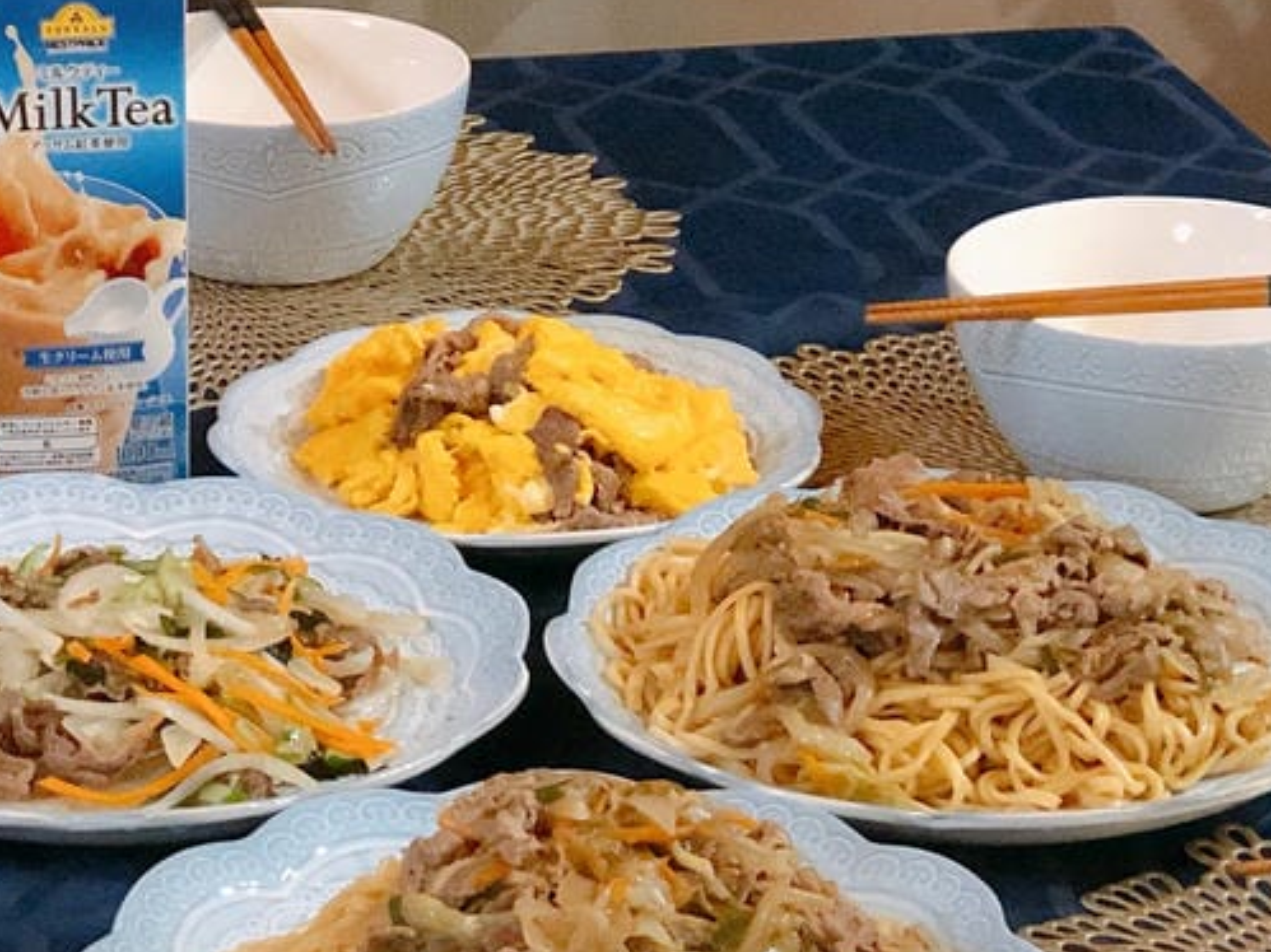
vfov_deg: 10.8
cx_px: 614
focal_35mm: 137
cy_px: 825
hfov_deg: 14.4
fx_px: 5029
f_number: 2.8
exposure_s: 1/30
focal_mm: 6.6
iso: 640
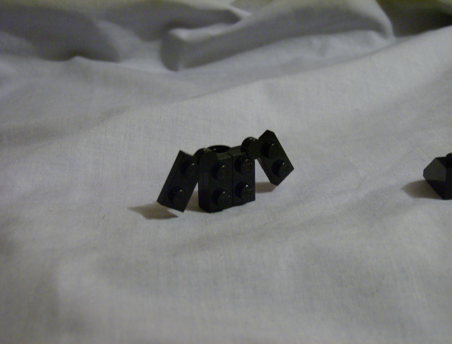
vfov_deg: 26.3
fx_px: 735
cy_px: 172
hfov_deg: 34.2
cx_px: 226
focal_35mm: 56
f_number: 3.4
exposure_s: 1/9.83
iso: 200
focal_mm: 9.3
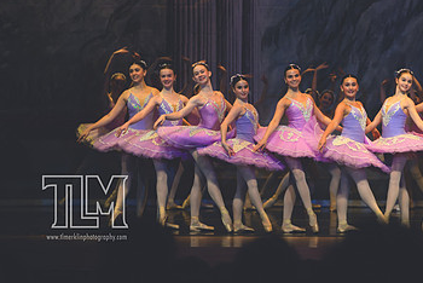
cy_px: 100
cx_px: 348
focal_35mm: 236
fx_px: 2775
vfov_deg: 5.8
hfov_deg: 8.7
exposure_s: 1/500
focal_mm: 120
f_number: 2.8
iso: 640
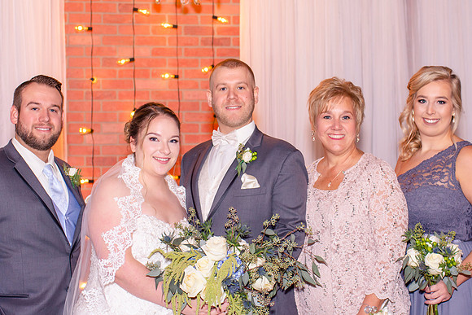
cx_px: 247
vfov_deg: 19.6
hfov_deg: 29.1
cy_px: 107
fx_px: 909
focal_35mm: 69
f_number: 2.5
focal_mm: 35
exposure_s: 1/200
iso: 200
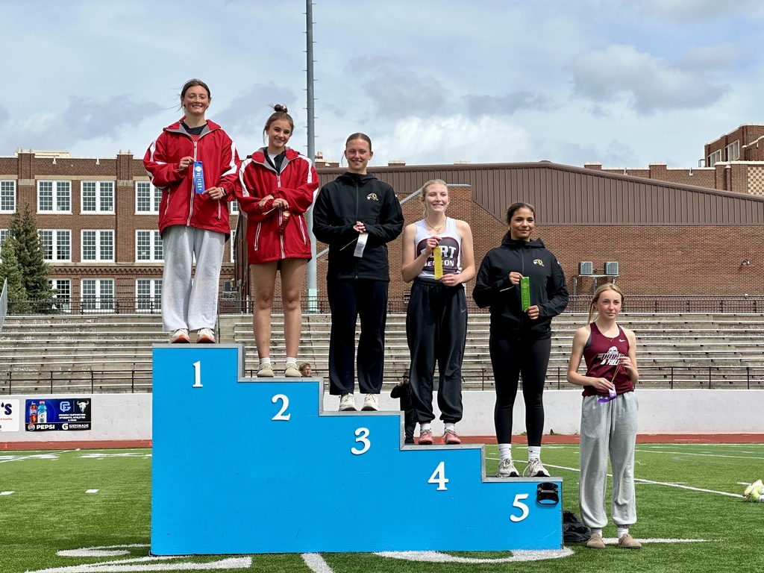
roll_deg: +0.1
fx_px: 1699
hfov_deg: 25.3
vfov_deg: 19.1
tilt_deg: +4.2
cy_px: 286
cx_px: 382
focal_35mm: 77
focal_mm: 9
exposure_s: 1/1024
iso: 32
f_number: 2.8
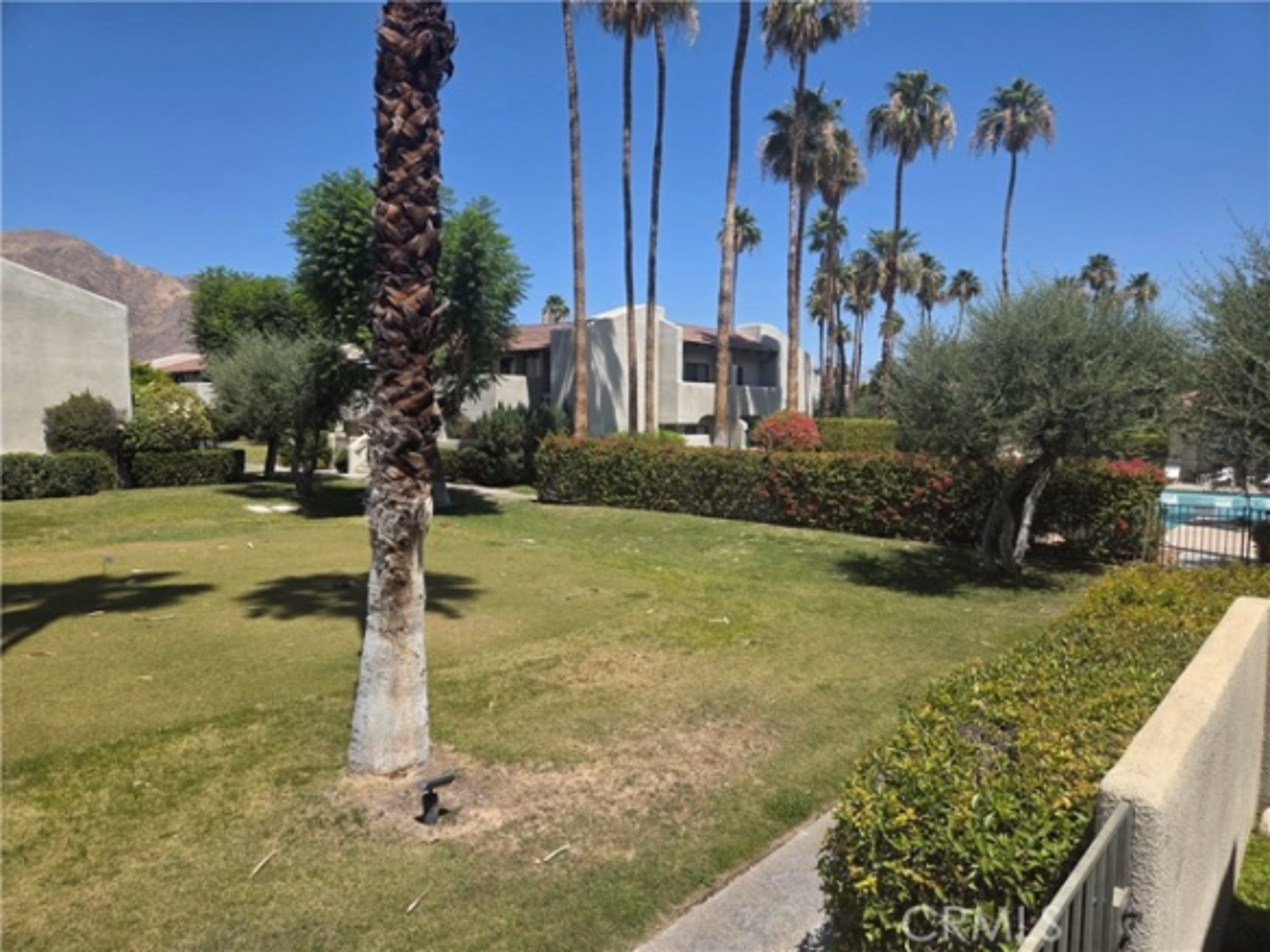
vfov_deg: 58.9
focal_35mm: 23
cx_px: 635
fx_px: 844
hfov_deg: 73.9
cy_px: 476
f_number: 1.8
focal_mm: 5.4
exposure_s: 1/6412
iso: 80
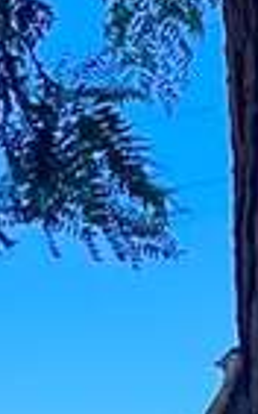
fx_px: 2827
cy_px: 1277
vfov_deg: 7.3
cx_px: -525
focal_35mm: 251
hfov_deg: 5.0
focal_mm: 4.2
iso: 32
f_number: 1.6
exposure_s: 1/2398
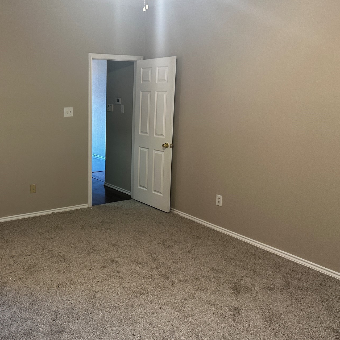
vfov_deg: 48.4
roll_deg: +0.5
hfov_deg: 47.0
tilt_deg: -7.6
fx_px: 378
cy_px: 160
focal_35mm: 34
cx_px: 92
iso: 160
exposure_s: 1/60
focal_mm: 6.86
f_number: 1.78
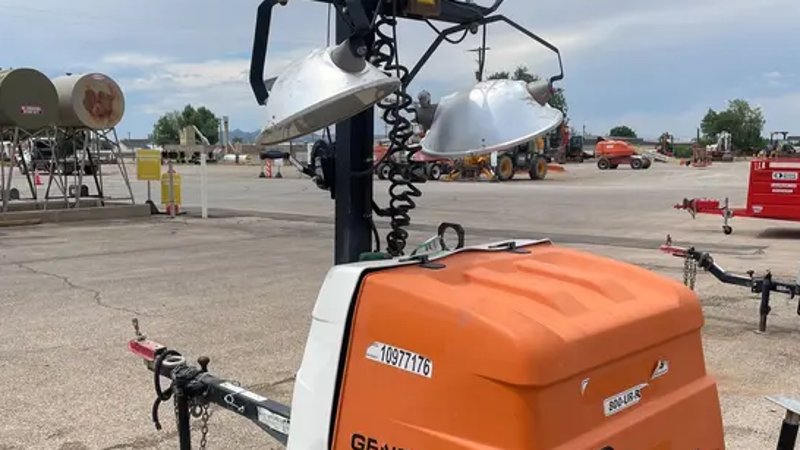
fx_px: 806
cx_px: 400
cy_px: 282
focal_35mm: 38
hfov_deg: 52.8
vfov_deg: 31.0
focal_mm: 4.2
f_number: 1.6
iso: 32
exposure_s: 1/4292
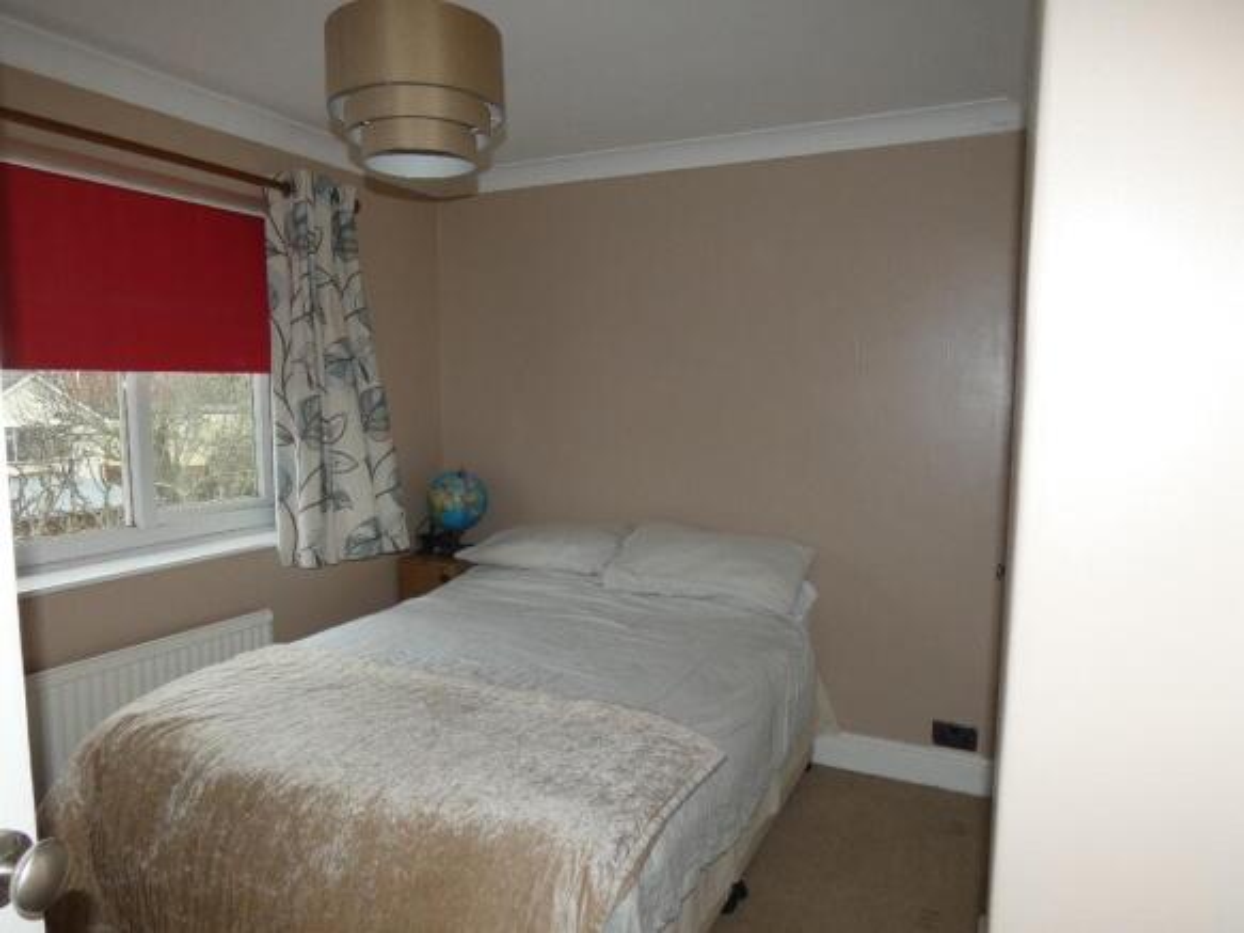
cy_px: 466
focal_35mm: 23
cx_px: 622
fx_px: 826
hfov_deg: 73.9
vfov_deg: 58.9
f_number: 3
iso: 125
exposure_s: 1/60
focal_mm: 4.1
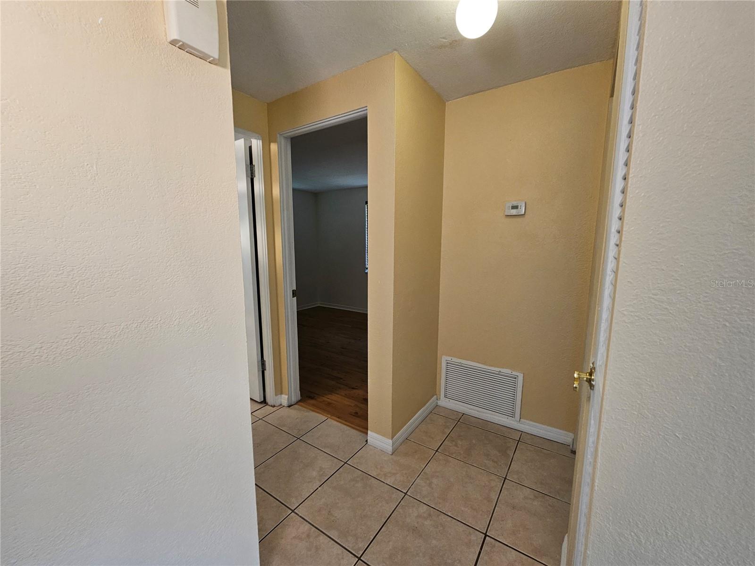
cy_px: 283
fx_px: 284
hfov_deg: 106.2
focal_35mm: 13
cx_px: 378
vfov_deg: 89.9
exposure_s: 1/60
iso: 80
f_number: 2.2
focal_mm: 2.2
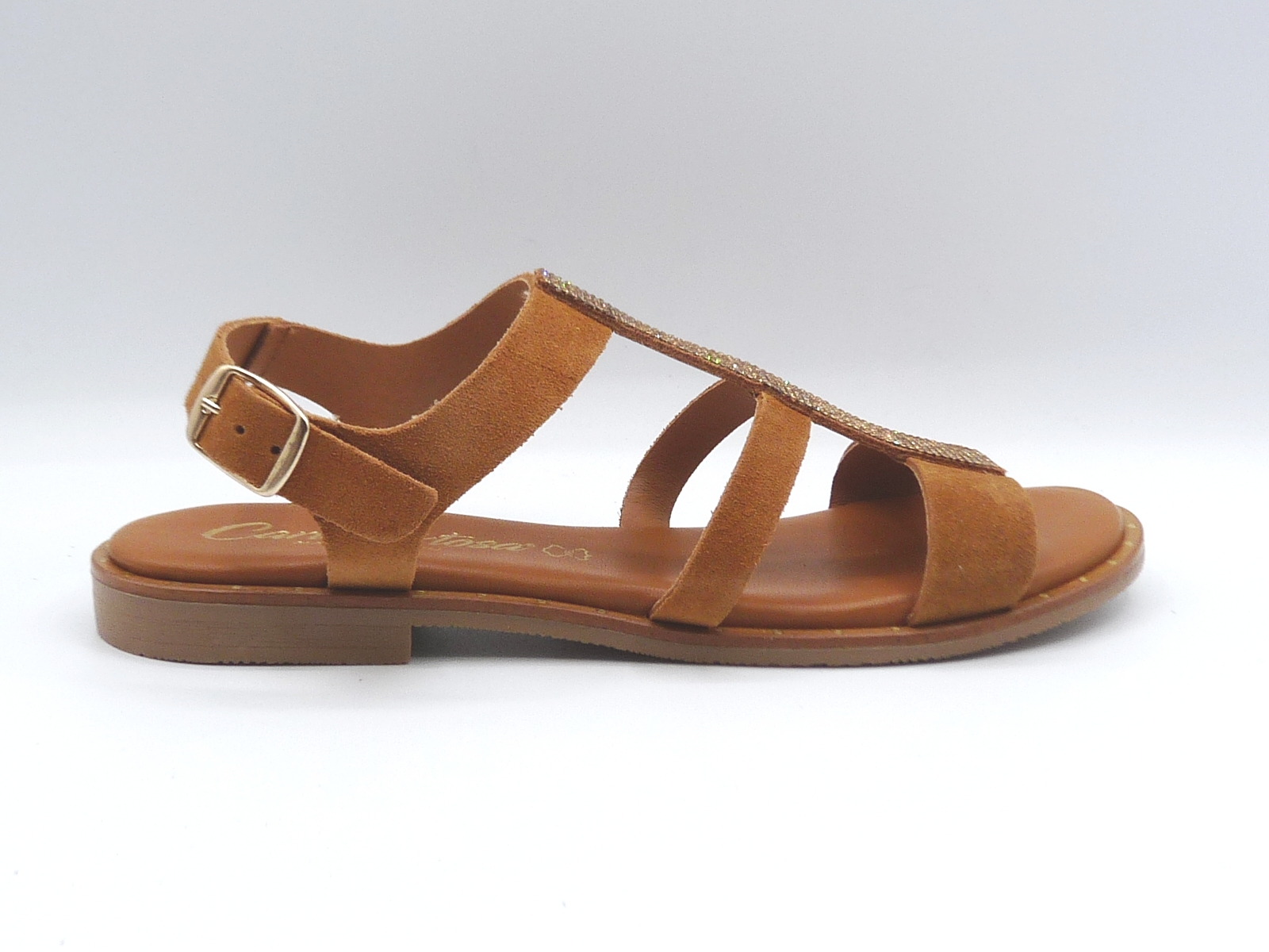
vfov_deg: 29.7
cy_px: 476
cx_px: 634
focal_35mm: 49
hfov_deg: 38.9
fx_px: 1796
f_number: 4.5
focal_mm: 4.9
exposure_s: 1/200
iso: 100
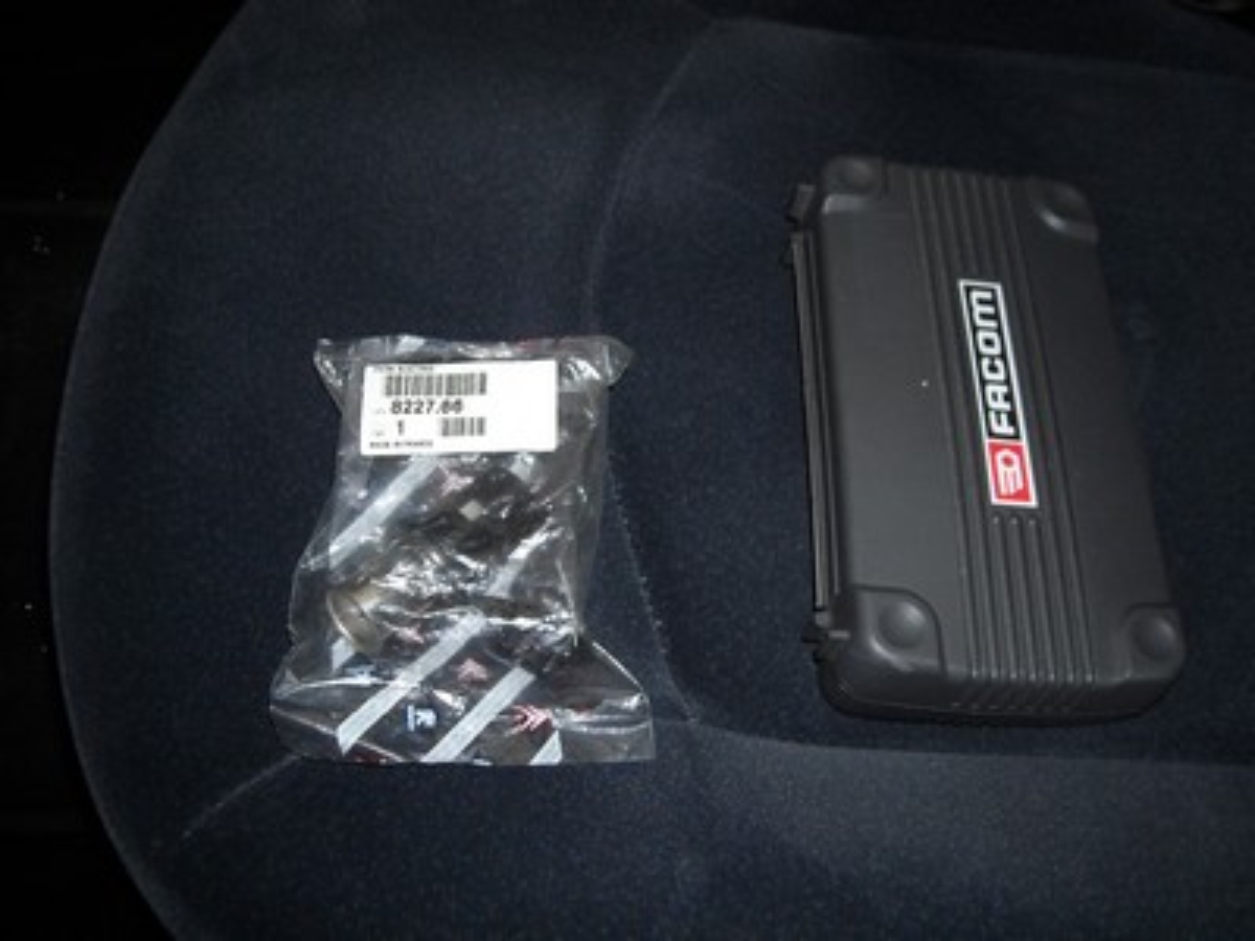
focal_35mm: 35
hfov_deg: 52.6
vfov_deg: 40.7
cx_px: 628
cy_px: 470
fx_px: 1269
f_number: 2.8
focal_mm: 5.7
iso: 200
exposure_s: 1/60
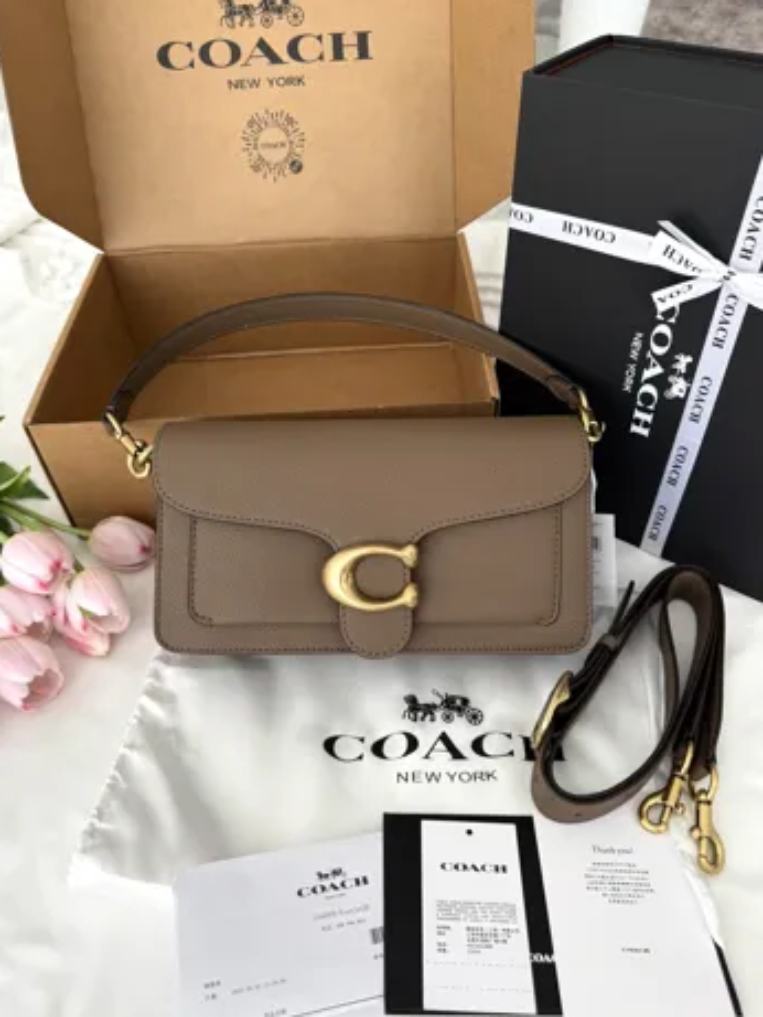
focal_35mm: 25
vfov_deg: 69.4
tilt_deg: -45.3
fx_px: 734
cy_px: 492
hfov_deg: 54.9
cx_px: 384
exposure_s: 1/428
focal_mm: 6.76
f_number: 1.78
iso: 80
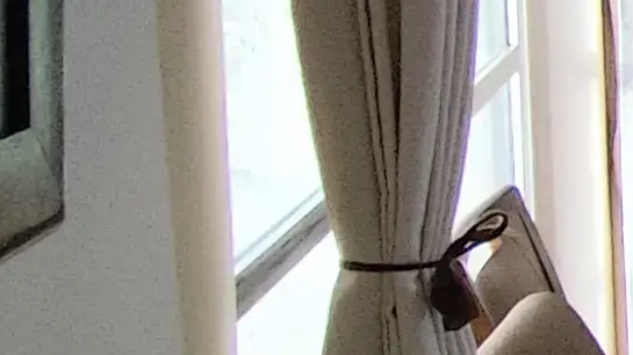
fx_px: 1762
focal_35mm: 105
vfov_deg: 11.1
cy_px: -147
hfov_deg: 12.3
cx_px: 1767
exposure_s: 1/60
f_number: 2.2
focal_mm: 1.65
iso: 160
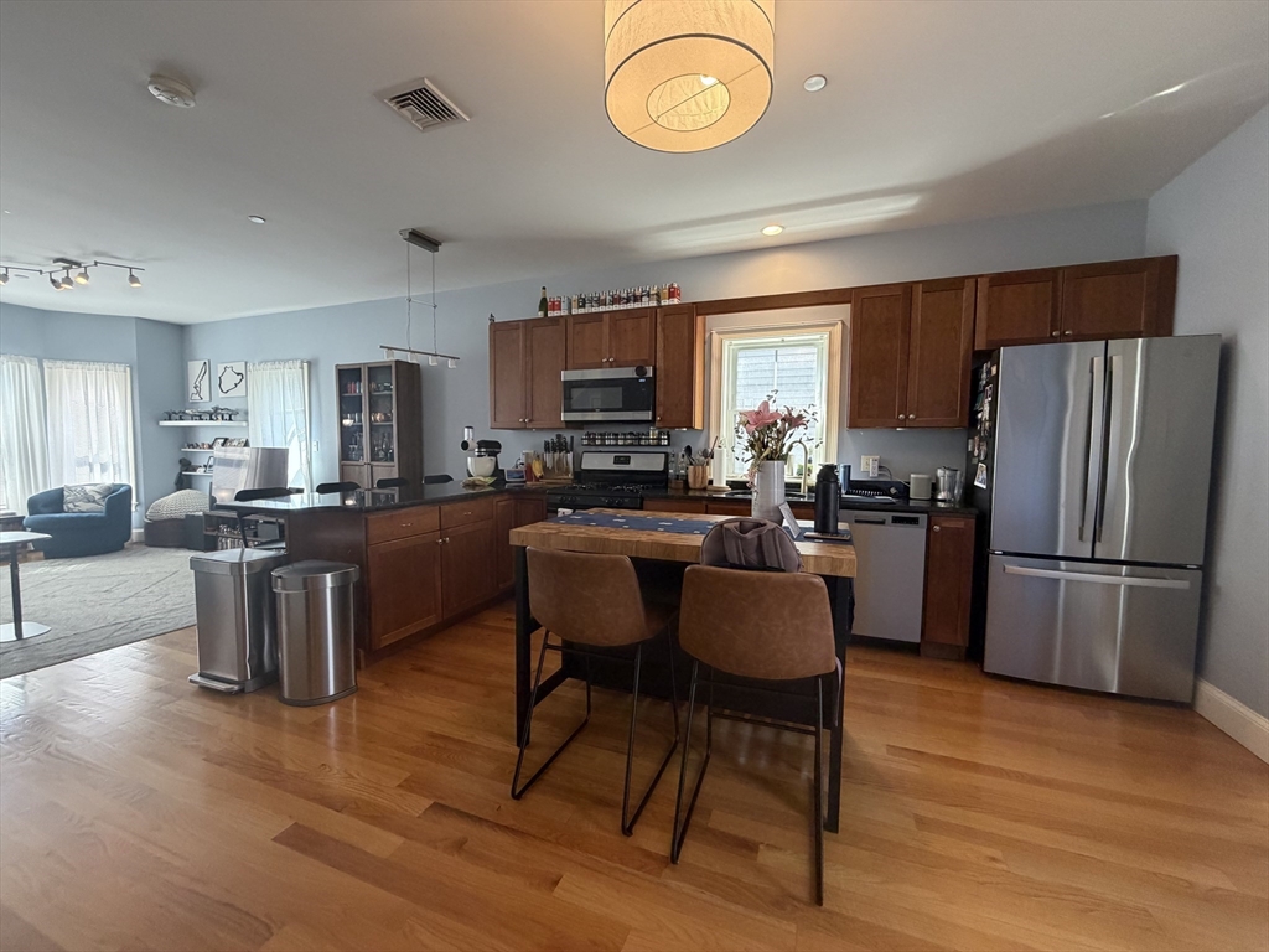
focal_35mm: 14
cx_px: 634
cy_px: 476
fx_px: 513
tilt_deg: -3.5
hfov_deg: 102.1
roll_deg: +0.5
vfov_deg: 85.7
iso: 320
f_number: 2.2
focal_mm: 2.22
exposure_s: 1/111
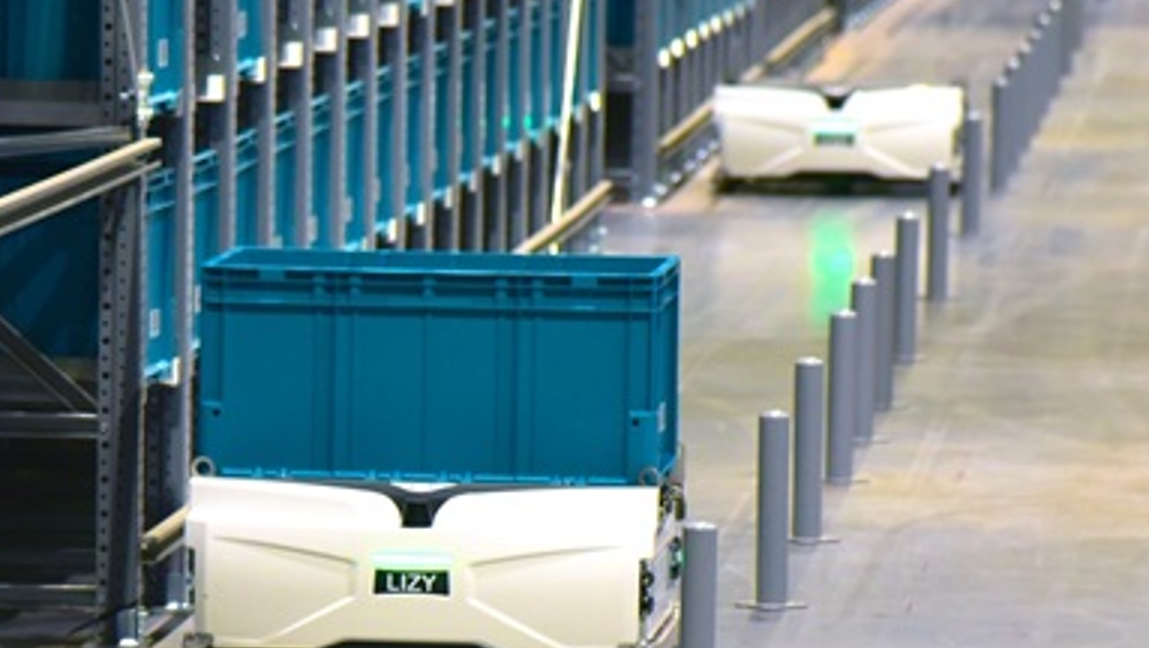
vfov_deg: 4.1
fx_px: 8993
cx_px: 447
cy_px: 525
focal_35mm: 295
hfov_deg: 7.3
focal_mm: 120
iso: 1600
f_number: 5.6
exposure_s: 1/30
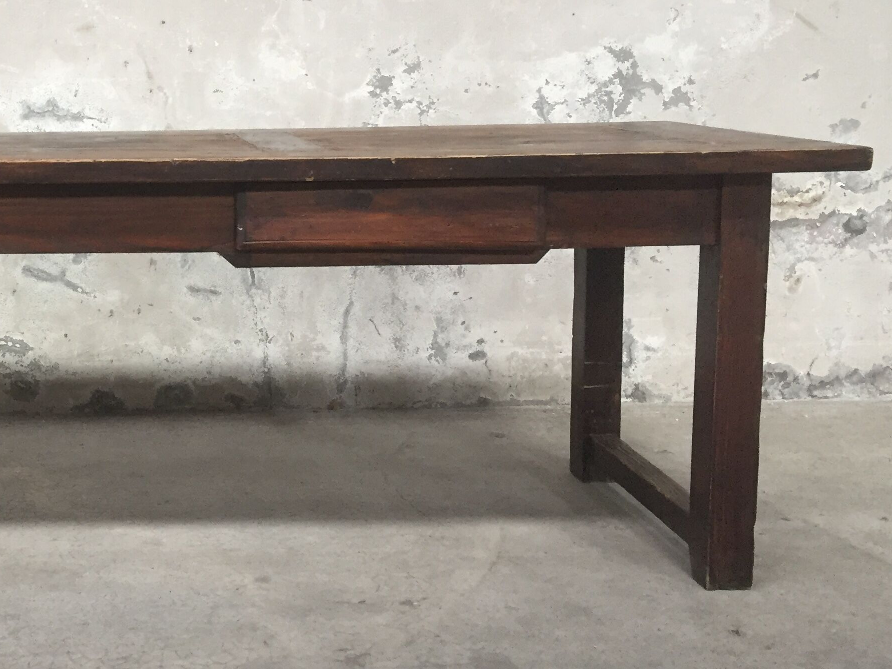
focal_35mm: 53
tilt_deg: -6.2
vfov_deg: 27.3
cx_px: 97
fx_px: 1366
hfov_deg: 34.3
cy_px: 210
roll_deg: -0.4
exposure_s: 1/30
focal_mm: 4.15
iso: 125
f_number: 2.2
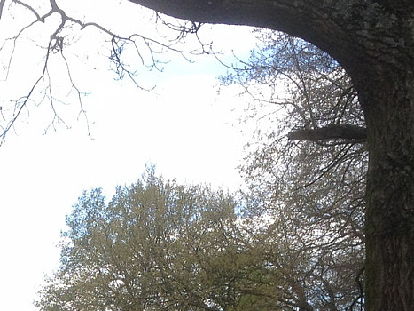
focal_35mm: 120
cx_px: 22
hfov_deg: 16.2
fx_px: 1435
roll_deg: -0.8
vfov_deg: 11.7
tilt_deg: +1.4
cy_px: 490
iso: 50
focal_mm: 4.28
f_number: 2.4
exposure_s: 1/708
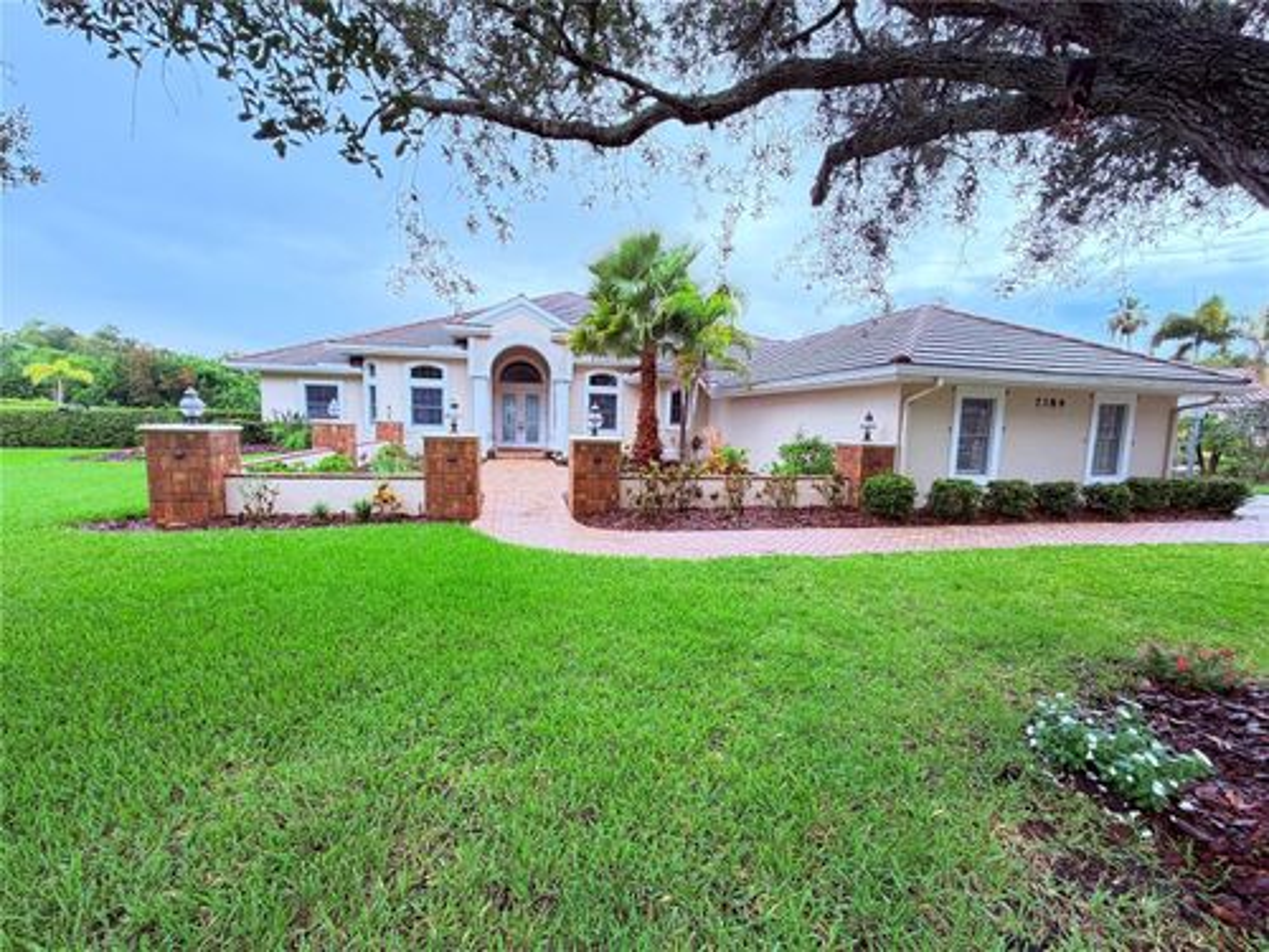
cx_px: 634
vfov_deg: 85.7
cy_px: 476
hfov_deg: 102.1
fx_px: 513
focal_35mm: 14
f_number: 2.2
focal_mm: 2.22
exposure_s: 1/121
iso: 125
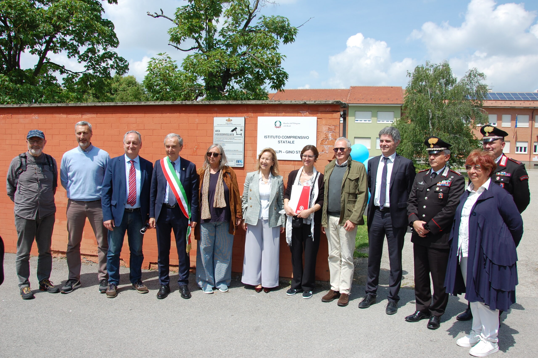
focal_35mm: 27
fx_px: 403
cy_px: 179
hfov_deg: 67.4
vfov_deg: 47.8
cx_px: 269
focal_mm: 18
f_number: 9
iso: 200
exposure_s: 1/320
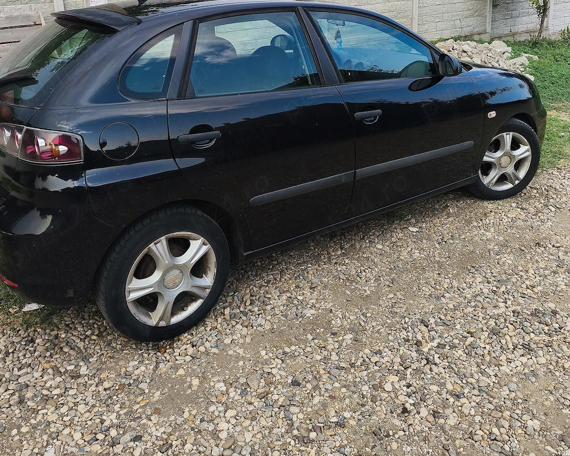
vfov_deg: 45.2
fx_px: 523
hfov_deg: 57.2
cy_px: 103
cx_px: 276
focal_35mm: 31
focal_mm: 6.14
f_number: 1.65
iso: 50
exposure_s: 1/193
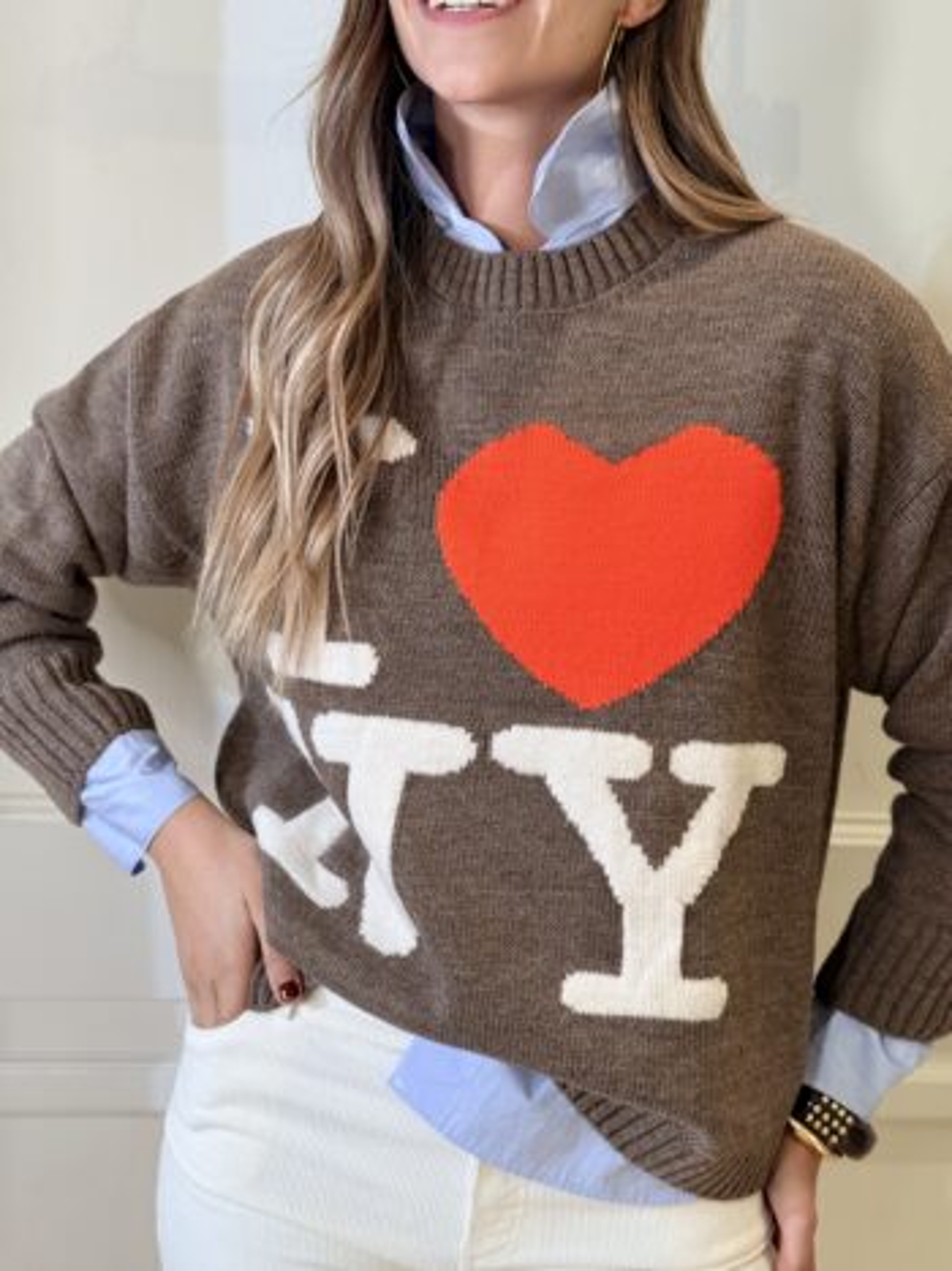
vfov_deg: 39.7
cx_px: 476
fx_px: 1761
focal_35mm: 48
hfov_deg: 30.3
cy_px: 636
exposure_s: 1/100
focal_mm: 6.76
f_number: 1.78
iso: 80
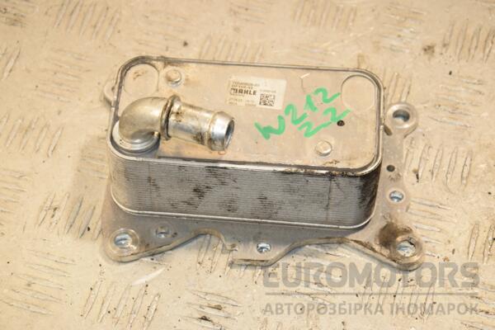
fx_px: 1361
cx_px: 248
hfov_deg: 20.6
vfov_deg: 13.8
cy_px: 165
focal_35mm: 99
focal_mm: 66
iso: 800
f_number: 6.3
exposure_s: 1/200
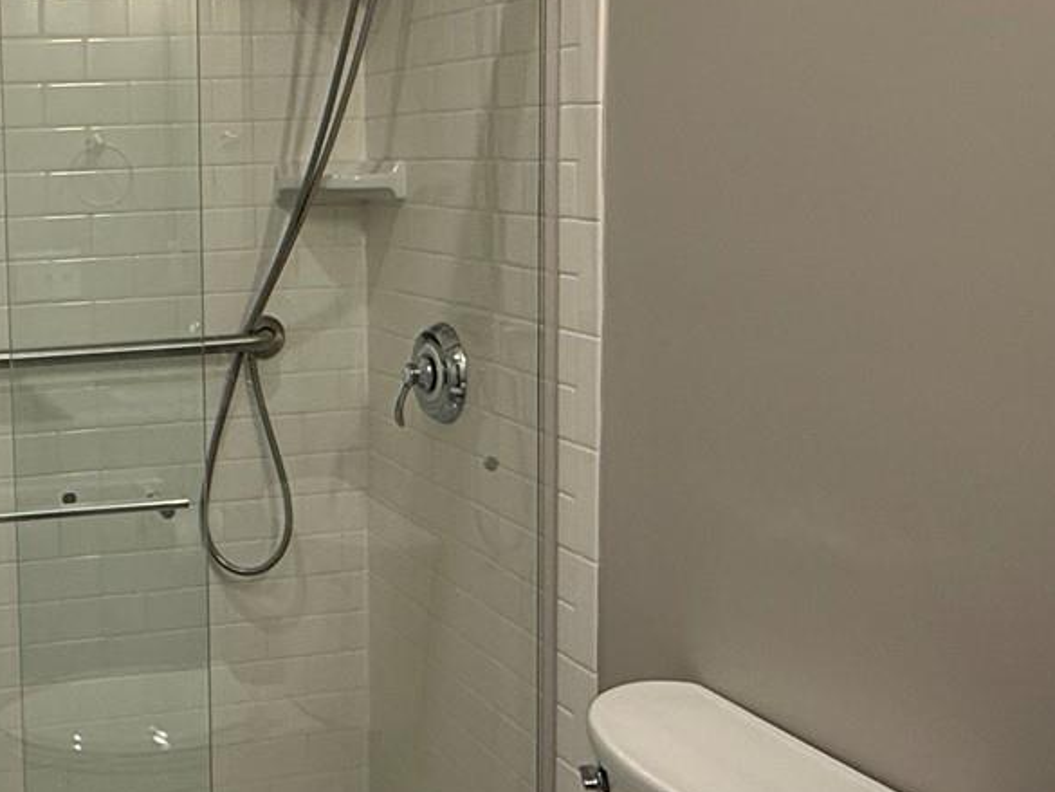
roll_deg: +1.9
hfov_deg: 36.4
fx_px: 1494
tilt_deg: -5.3
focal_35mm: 49
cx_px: 96
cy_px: 296
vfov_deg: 29.6
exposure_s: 1/120
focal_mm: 2.22
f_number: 2.2
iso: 125
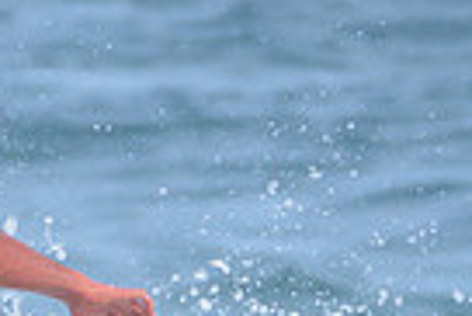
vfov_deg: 0.4
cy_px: 965
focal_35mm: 3788
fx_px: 49717
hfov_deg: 0.5
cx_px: 404
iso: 400
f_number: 5.6
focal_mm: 500
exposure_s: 1/2000
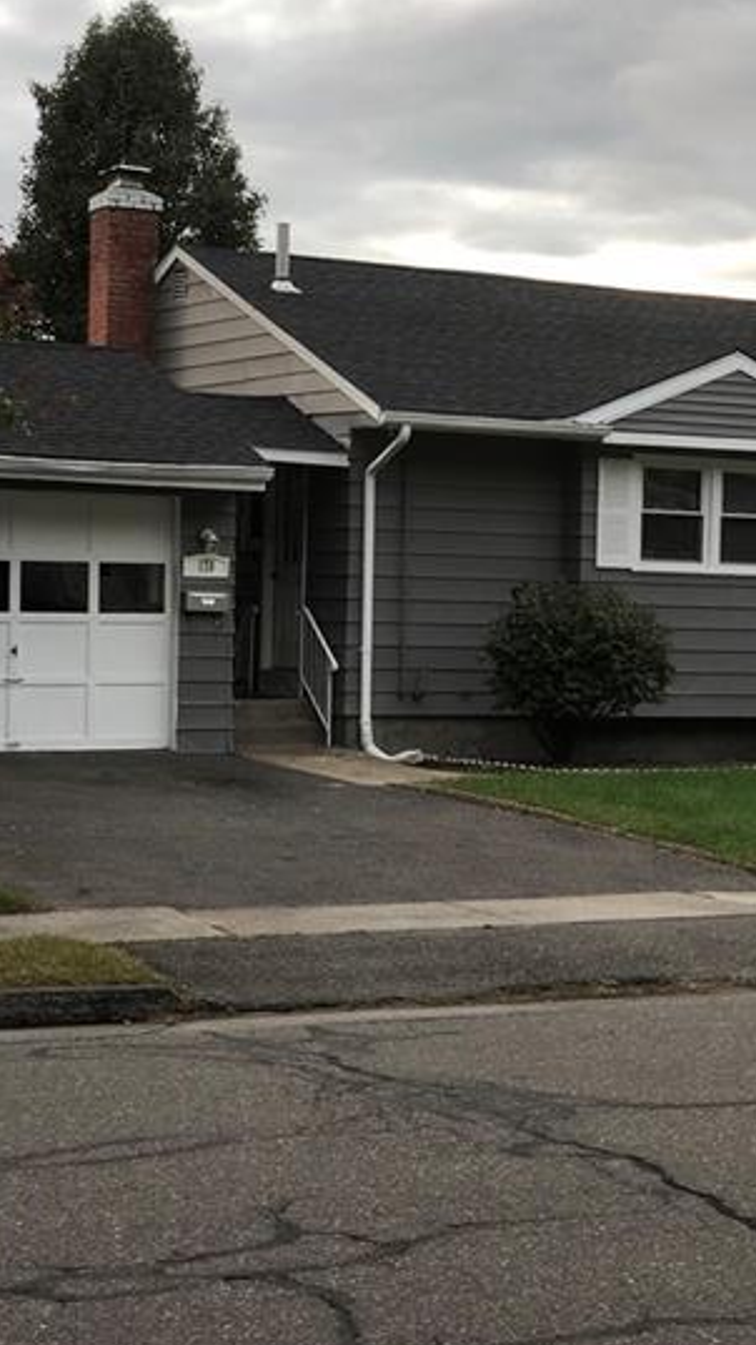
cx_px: 696
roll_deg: -1.6
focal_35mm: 81
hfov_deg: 14.7
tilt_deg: -1.2
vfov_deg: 26.2
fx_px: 2887
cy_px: 621
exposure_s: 1/60
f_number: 2.4
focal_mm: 6
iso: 20
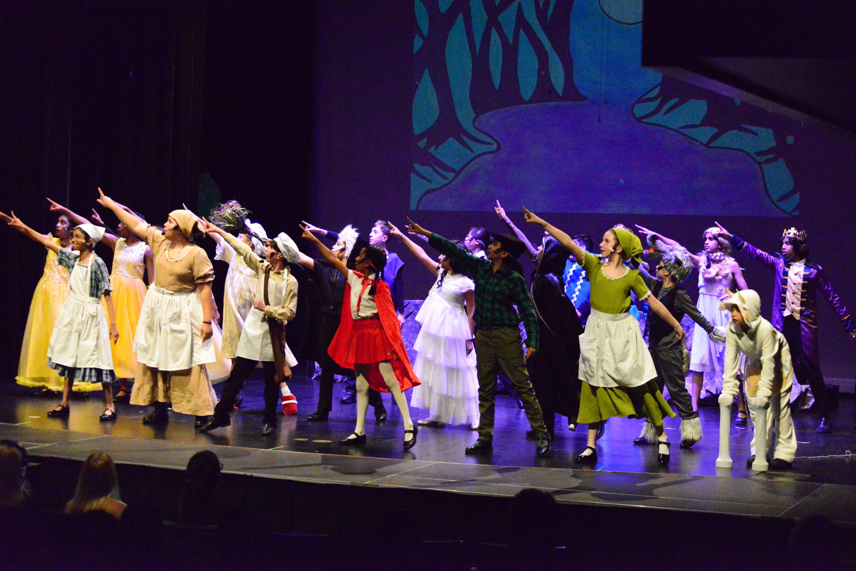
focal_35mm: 80
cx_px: 428
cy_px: 286
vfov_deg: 17.1
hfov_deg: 25.4
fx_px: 1903
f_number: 4.5
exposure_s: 1/400
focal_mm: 80
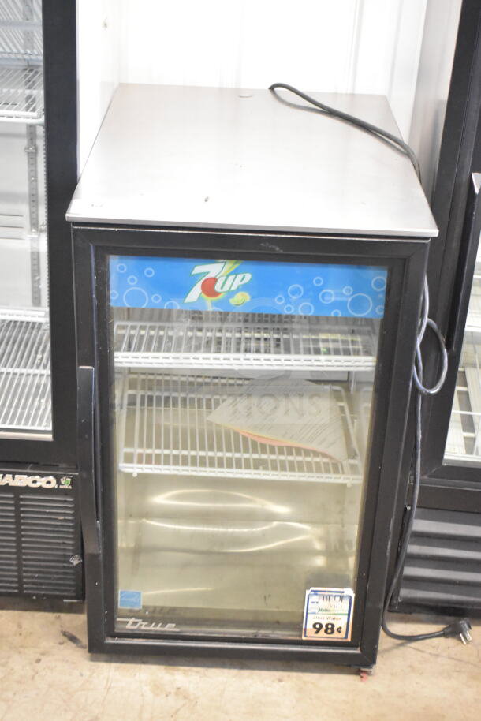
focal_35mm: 54
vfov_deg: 36.9
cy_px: 360
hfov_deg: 25.1
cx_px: 240
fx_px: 1081
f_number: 4.8
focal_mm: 36
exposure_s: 1/60
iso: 8000
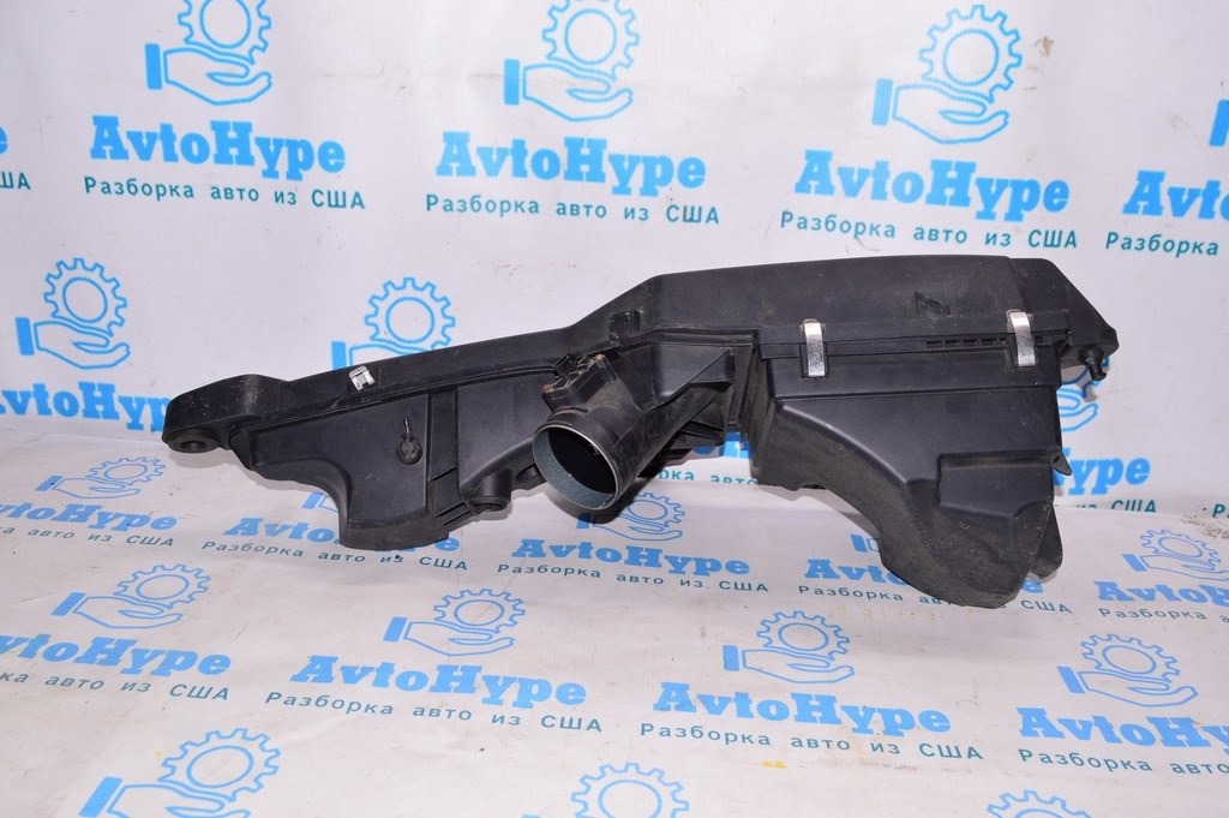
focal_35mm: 32
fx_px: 1074
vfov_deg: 41.6
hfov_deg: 59.5
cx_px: 614
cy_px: 409
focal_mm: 21
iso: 1600
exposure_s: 1/200
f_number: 8
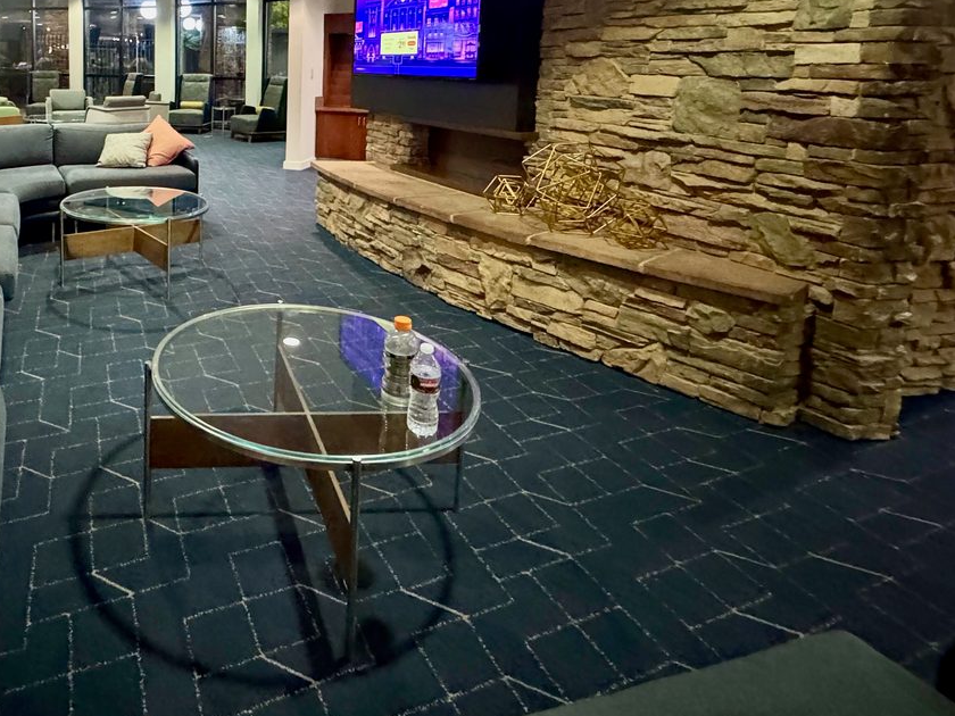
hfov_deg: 65.3
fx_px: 662
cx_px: 194
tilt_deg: -6.8
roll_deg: -0.7
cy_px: 128
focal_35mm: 24
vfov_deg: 52.6
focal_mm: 2.22
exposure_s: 1/40
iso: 1250
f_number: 2.2
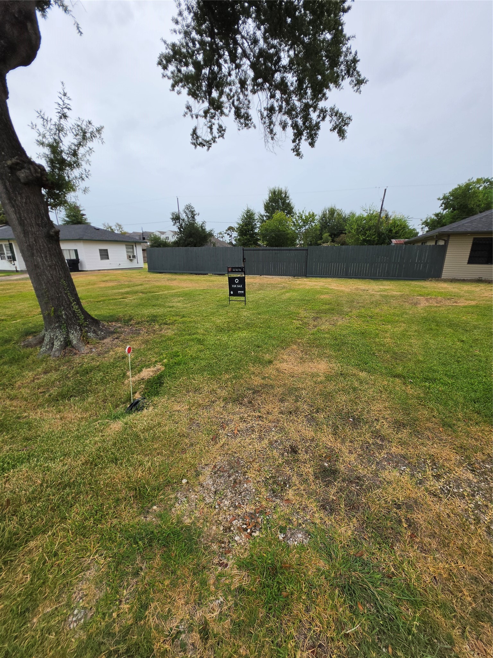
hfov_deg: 89.9
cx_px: 246
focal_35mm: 13
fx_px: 247
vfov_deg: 106.2
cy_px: 329
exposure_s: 1/1005
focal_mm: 2.2
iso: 32
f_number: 1.9
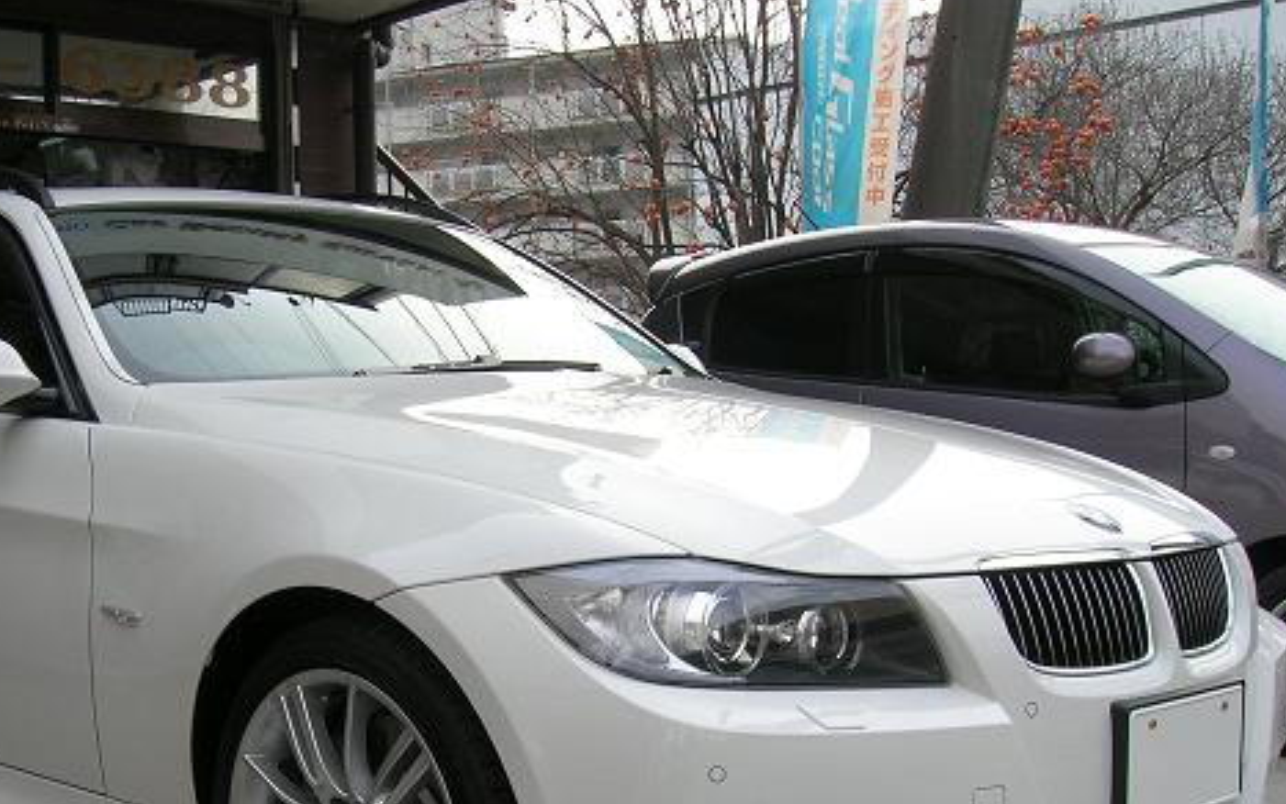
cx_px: 452
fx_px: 1753
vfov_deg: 25.4
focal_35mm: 50
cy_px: 639
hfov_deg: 39.9
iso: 50
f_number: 4.9
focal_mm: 5.7
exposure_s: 1/128
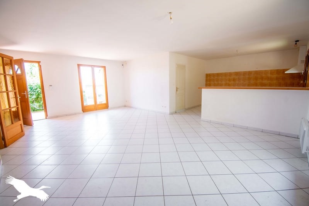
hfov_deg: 100.4
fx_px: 129
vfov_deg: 77.3
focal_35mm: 15
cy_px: 103
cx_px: 154
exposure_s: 1/60
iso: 400
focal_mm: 10
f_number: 5.6
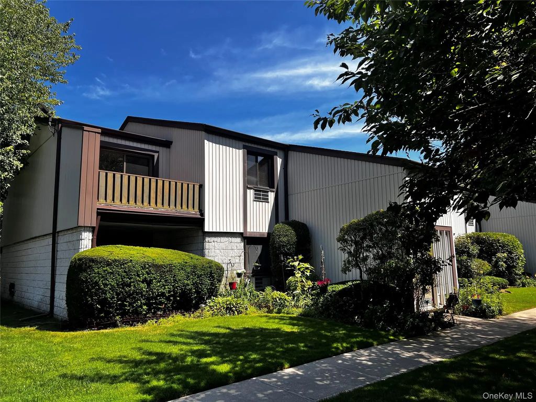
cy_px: 201
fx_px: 403
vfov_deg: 53.1
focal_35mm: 26
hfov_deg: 67.3
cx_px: 268
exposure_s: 1/2571
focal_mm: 5.7
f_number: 1.5
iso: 50
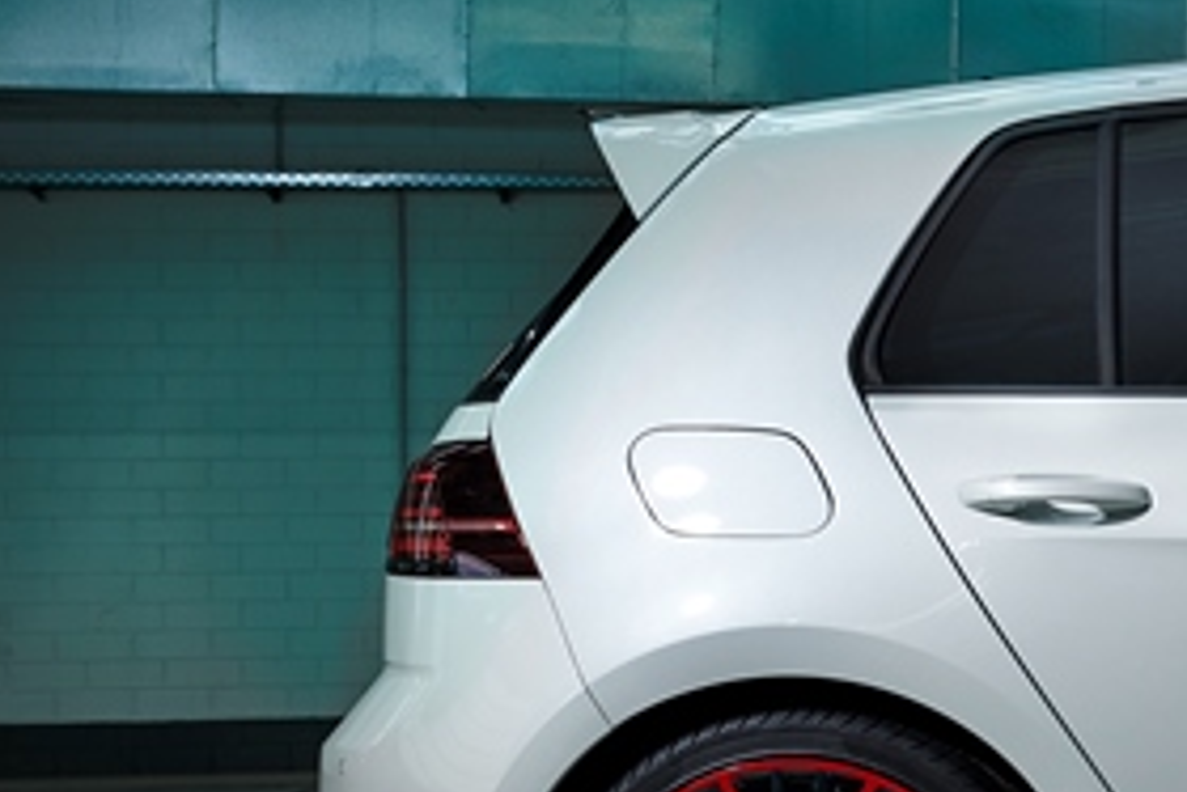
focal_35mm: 128
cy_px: 548
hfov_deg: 14.3
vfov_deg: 10.7
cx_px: 2086
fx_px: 4222
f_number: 10
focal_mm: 35
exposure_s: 1/20
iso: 64
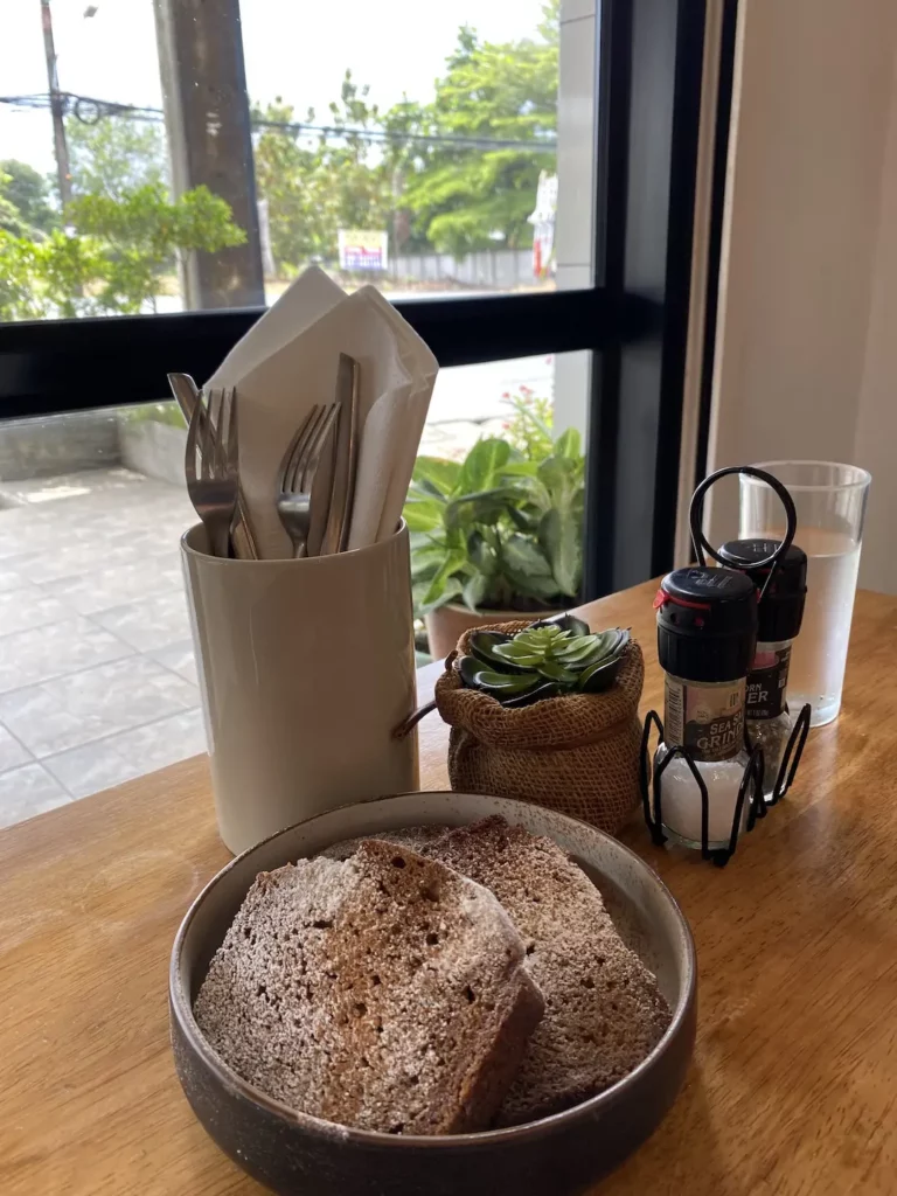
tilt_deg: -18.4
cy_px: 598
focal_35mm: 26
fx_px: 898
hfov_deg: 53.1
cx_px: 448
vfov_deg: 67.3
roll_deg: +0.7
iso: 40
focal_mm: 4.25
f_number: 1.8
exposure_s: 1/122
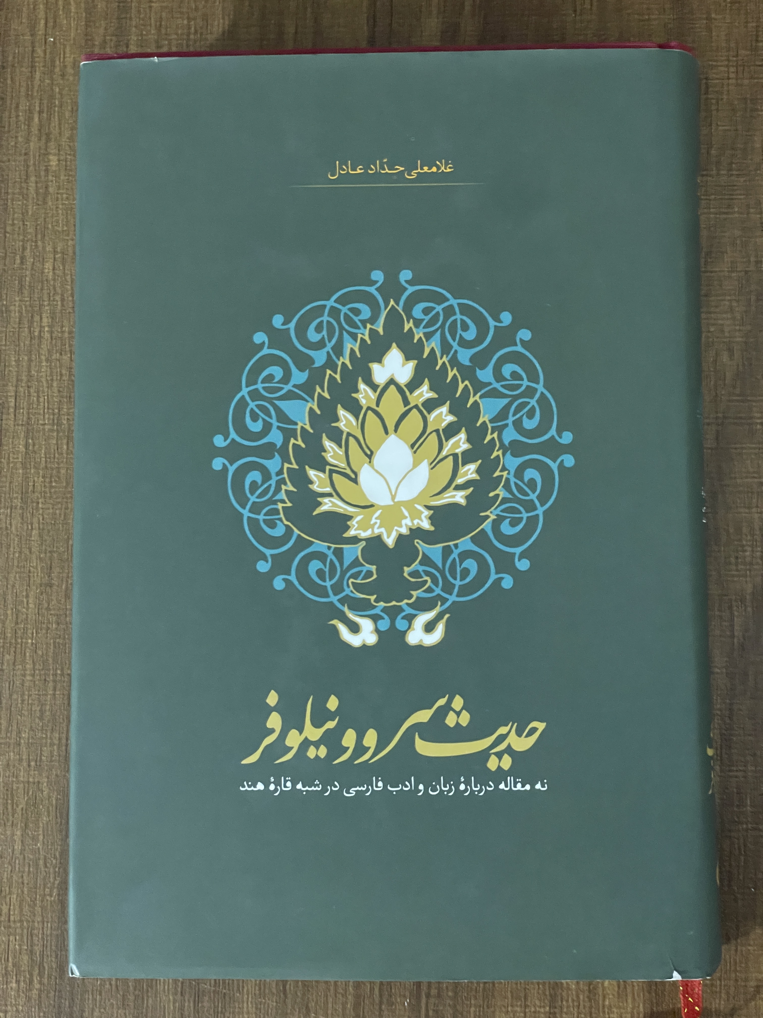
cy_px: 509
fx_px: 1528
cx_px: 382
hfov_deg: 28.0
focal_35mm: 52
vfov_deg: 36.8
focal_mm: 6
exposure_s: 1/30
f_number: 2
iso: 1250
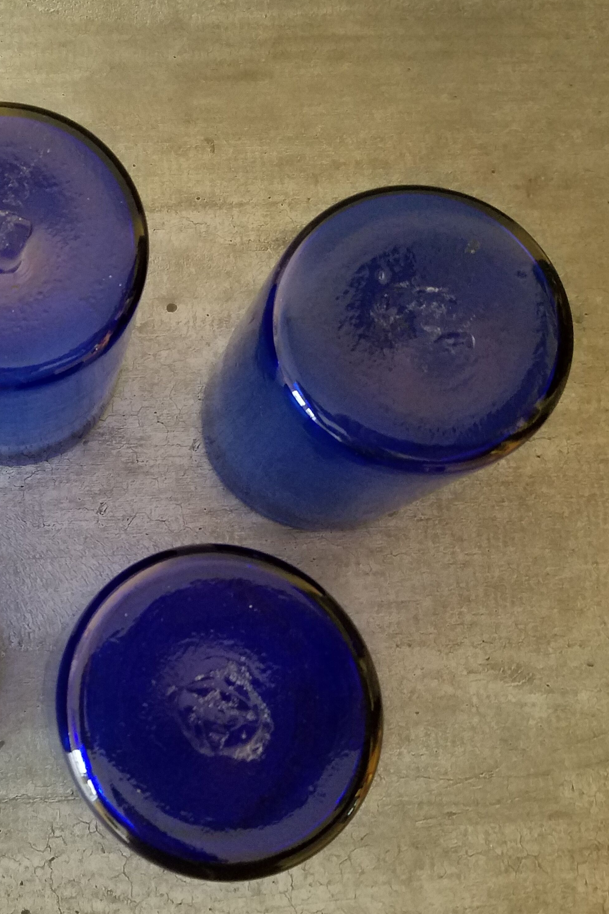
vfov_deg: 51.9
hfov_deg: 33.8
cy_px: 464
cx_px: 51
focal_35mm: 37
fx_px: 939
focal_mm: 4.2
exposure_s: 1/10
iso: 500
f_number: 1.7
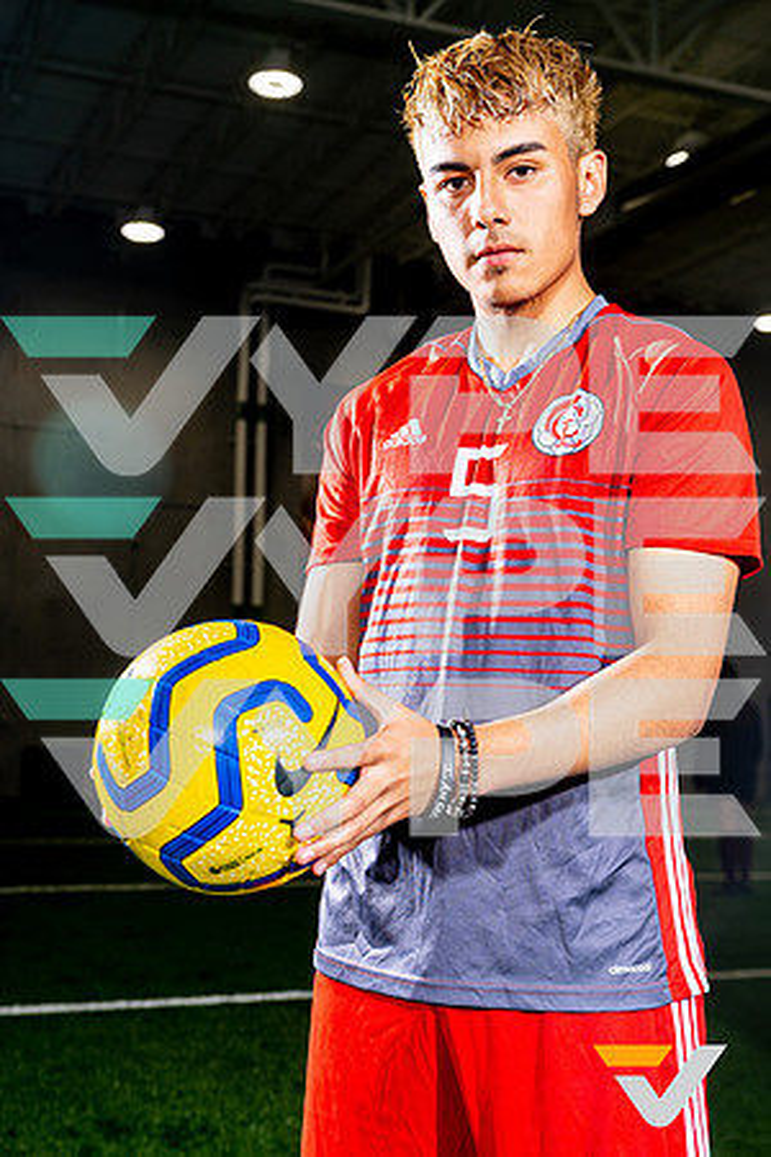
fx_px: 1574
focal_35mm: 49
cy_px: 578
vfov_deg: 40.3
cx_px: 386
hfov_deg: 27.5
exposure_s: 1/125
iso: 100
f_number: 5.6
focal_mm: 49
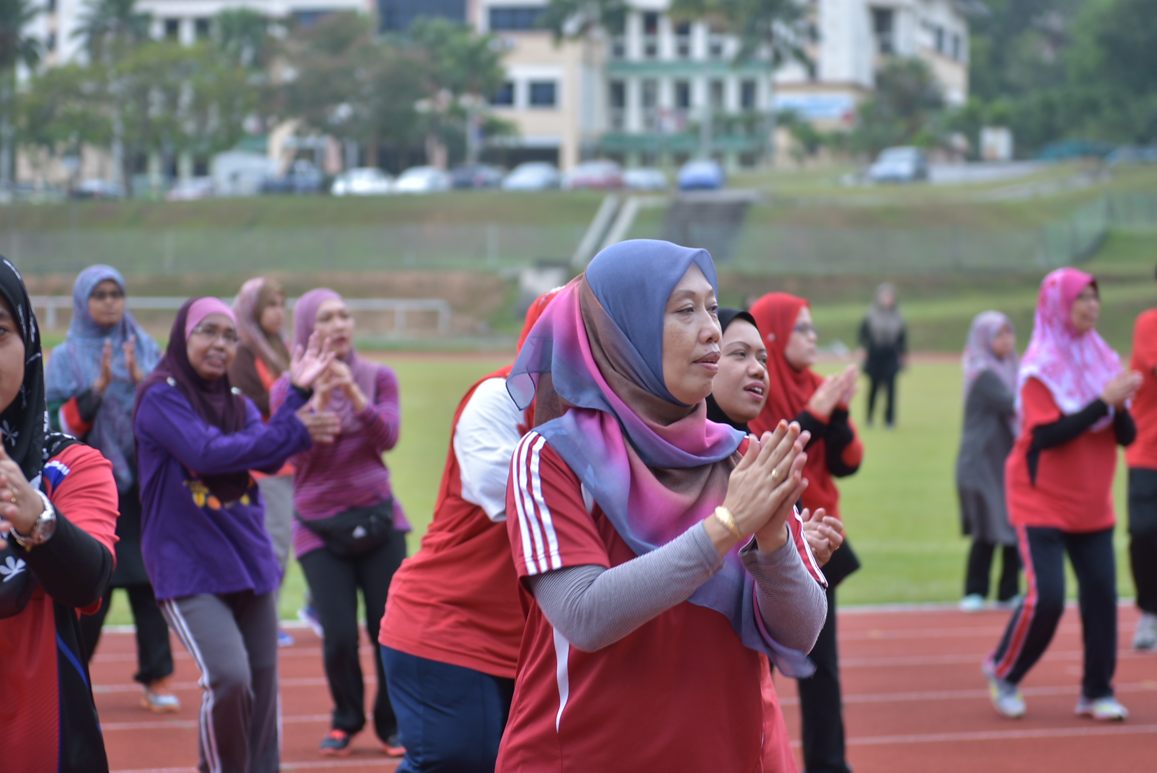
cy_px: 386
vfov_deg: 13.1
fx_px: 3377
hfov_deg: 19.4
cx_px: 578
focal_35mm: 105
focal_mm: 70
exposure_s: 1/200
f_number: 2.8
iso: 100
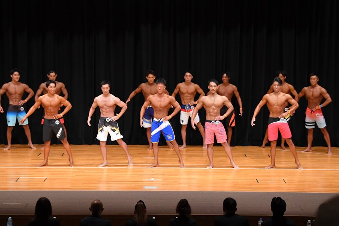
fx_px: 1195
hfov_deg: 16.1
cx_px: 170
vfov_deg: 10.8
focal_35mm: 127
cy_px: 113
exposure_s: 1/400
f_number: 5.6
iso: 4000
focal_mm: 85
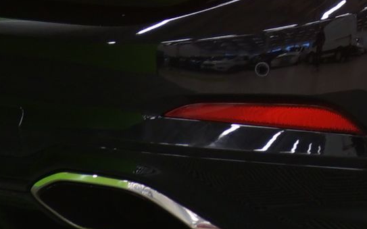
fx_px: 3620
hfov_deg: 5.7
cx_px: 731
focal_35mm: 362
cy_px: -253
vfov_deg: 3.6
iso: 400
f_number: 5
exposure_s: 1/6
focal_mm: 49
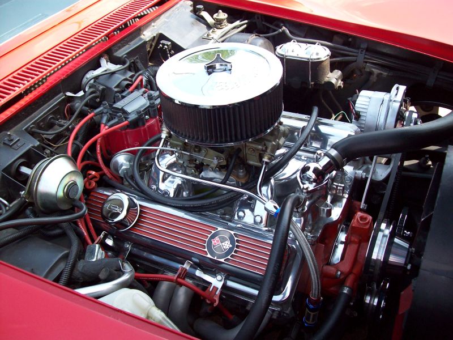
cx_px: 226
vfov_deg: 39.7
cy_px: 170
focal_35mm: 36
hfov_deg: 51.4
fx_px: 471
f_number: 2.7
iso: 80
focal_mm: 6
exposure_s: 1/275
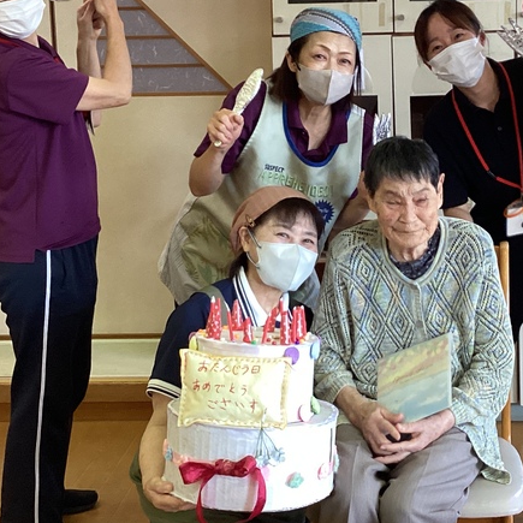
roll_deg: +0.5
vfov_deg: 27.1
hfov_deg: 27.1
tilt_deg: -6.4
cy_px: 172
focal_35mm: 63
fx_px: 1077
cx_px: 364
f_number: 2.4
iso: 160
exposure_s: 1/60
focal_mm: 3.3
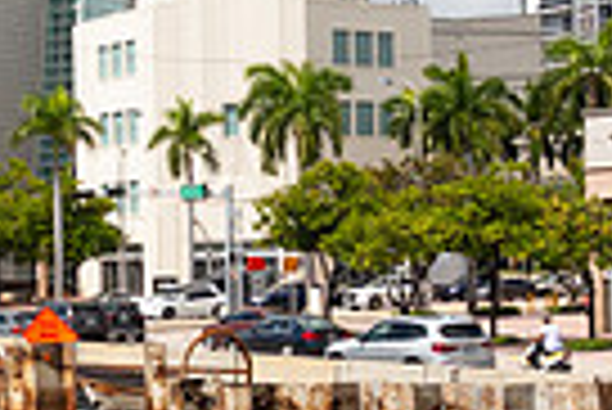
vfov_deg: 13.4
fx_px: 1736
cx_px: 202
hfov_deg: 19.9
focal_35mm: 102
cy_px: 264
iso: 125
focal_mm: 8.8
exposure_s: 1/200
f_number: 4.5
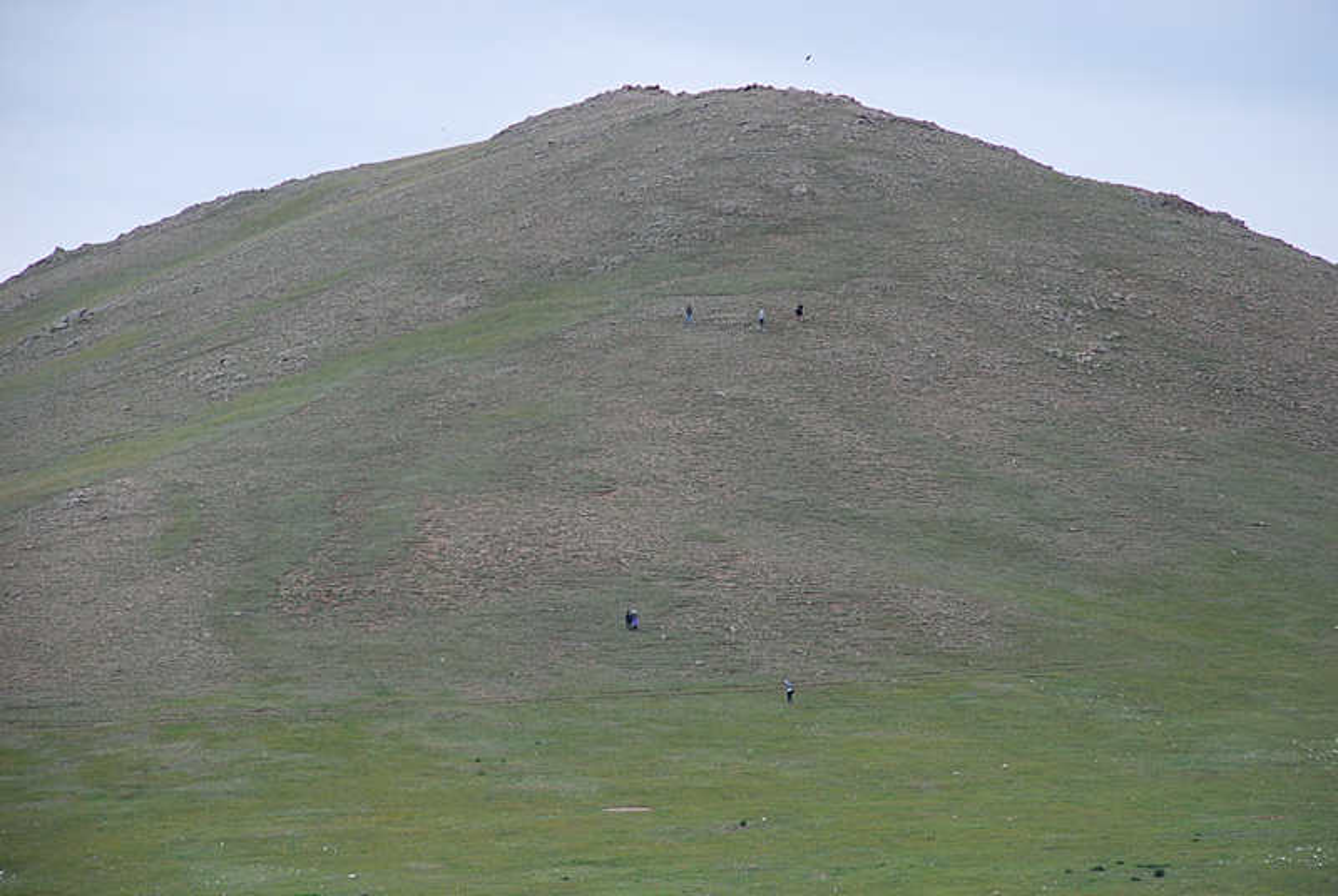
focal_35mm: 158
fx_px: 5862
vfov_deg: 8.7
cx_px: 669
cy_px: 448
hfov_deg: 13.0
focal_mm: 105
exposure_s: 1/800
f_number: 6.3
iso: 400
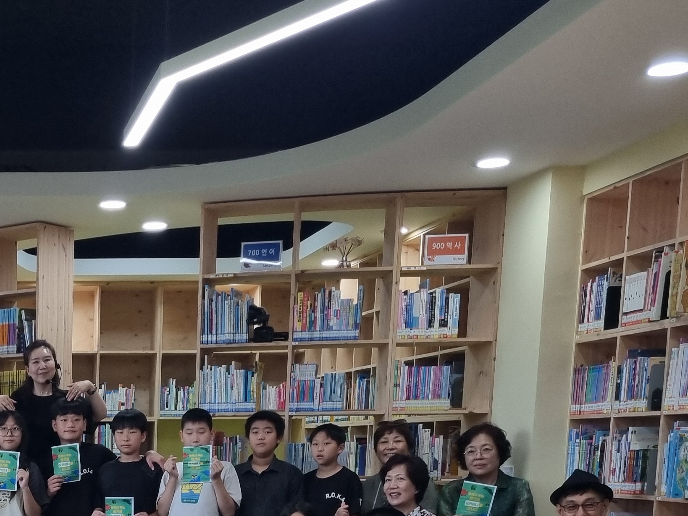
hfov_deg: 27.8
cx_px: -52
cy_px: 610
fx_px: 1272
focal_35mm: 64
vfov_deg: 21.4
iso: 64
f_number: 1.8
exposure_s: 1/120
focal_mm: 5.4
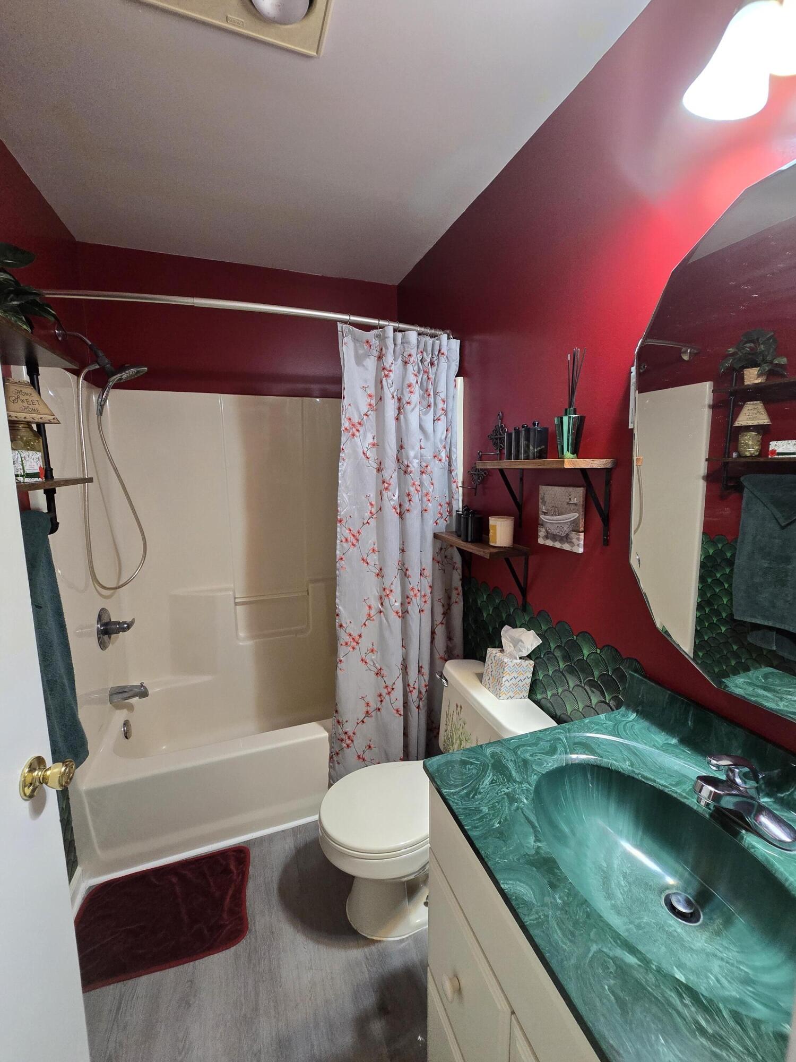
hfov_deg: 89.9
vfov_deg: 106.2
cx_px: 398
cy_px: 531
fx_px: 399
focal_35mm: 13
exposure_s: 1/60
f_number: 2.2
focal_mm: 2.2
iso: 320
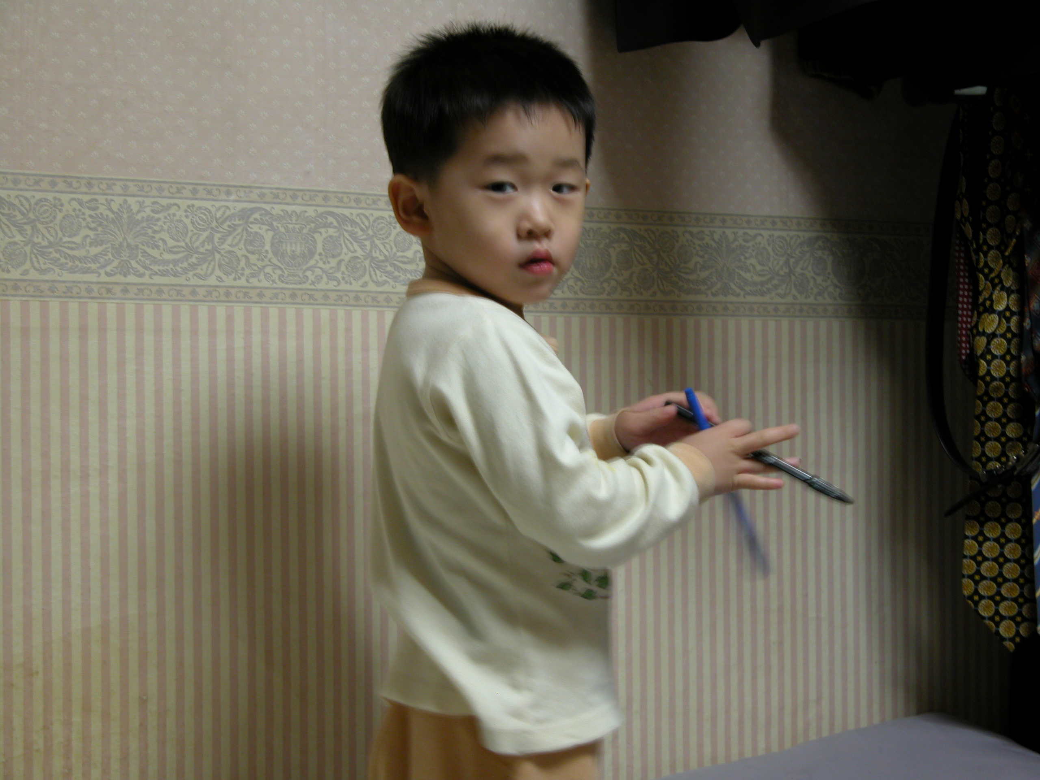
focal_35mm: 77
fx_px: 2313
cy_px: 390
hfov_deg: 25.3
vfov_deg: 19.1
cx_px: 520
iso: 121
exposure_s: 1/3.9
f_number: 3.4
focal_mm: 19.9
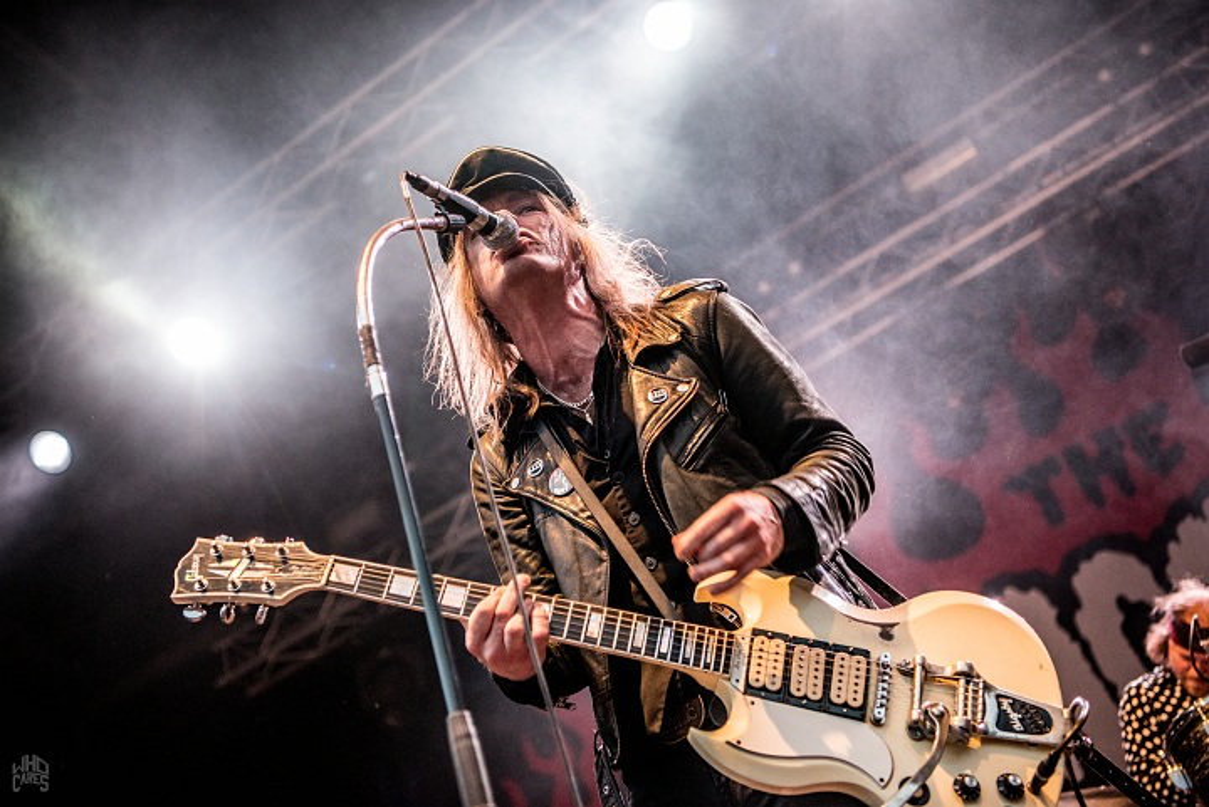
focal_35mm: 48
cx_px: 604
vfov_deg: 28.1
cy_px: 404
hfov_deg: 41.1
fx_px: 1613
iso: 1000
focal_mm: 48
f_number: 2.8
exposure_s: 1/160
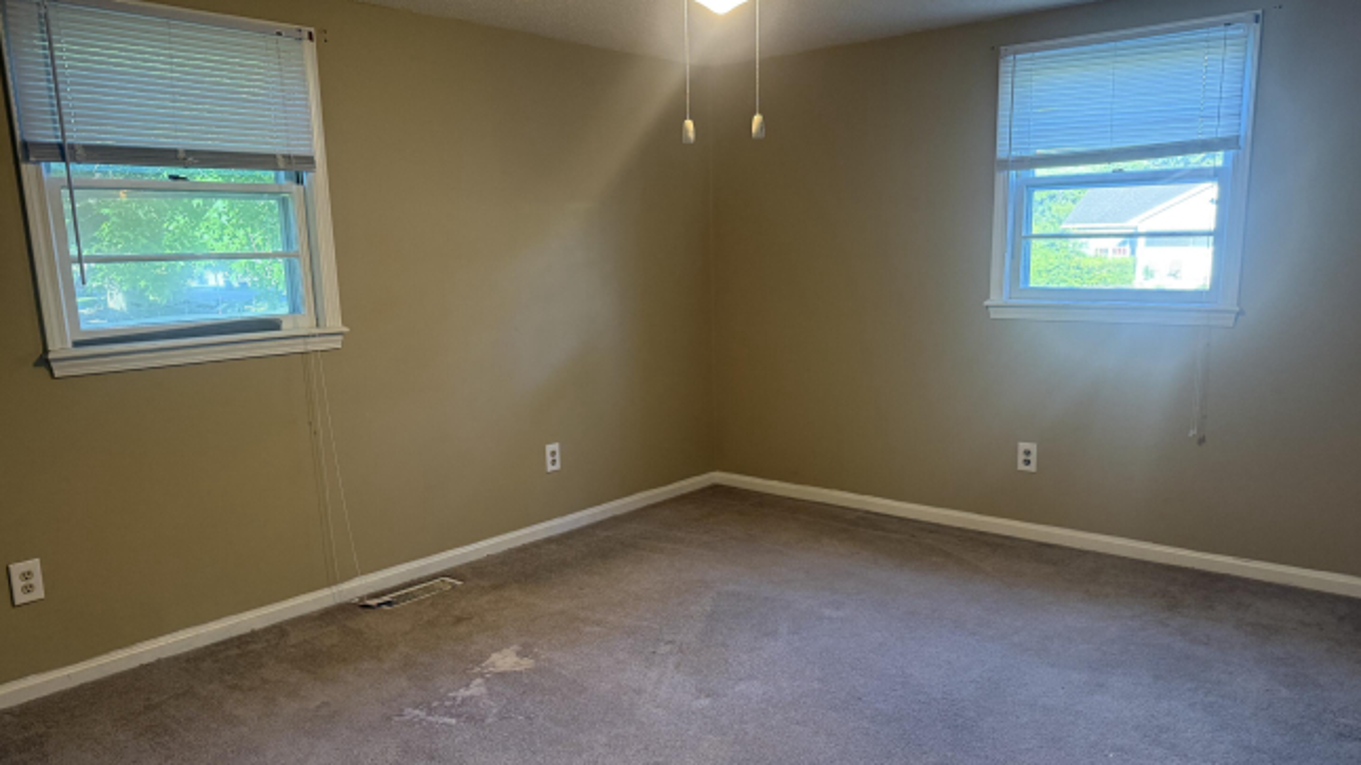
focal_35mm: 27
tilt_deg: -10.9
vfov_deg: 42.7
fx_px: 974
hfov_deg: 69.9
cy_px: 447
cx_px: 692
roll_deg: +1.7
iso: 320
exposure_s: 1/60
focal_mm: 6.76
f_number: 1.78
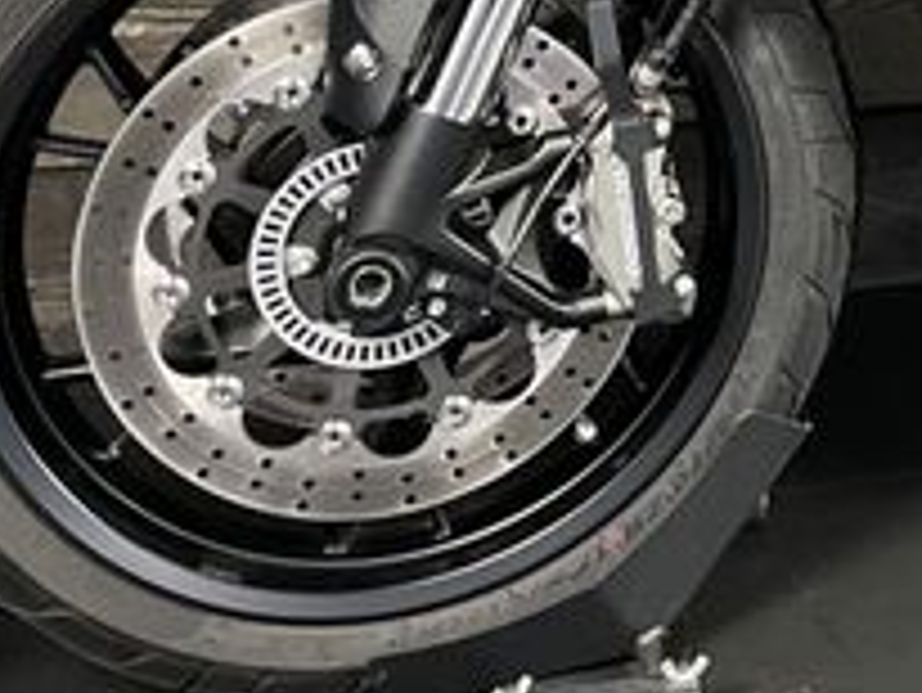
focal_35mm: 81
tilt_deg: -3.1
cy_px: -310
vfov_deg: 16.7
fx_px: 2159
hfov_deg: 21.8
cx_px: 1187
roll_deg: -0.5
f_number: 1.6
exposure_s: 1/33
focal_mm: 4.2
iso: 400
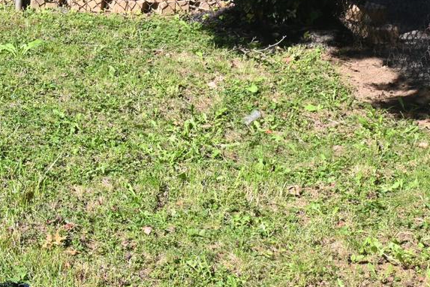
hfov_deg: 19.2
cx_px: -2
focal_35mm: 104
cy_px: 157
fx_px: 1238
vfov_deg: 13.2
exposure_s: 1/200
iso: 100
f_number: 6.3
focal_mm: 27.5
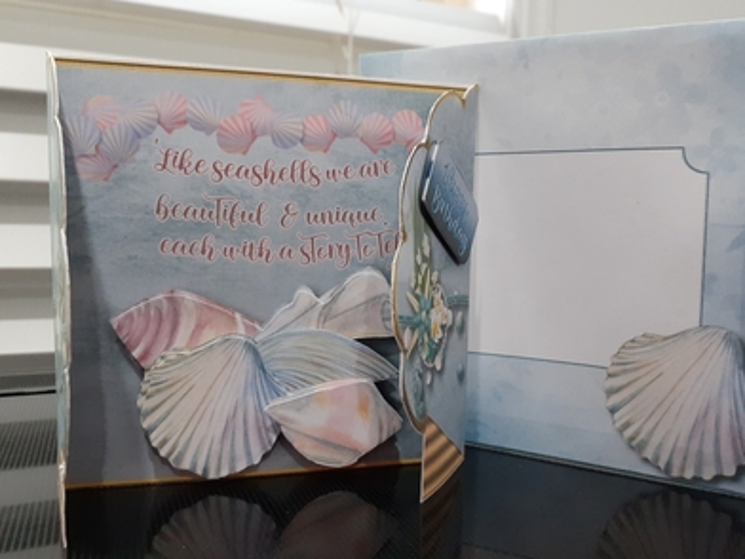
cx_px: 426
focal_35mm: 31
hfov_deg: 58.1
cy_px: 294
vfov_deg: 45.4
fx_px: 667
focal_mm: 3.6
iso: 250
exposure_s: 1/50
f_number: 1.9
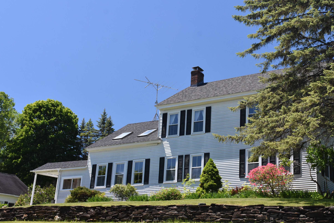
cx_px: 204
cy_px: 116
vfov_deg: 23.8
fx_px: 529
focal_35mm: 57
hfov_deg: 34.9
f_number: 8
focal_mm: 30
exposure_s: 1/400
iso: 800
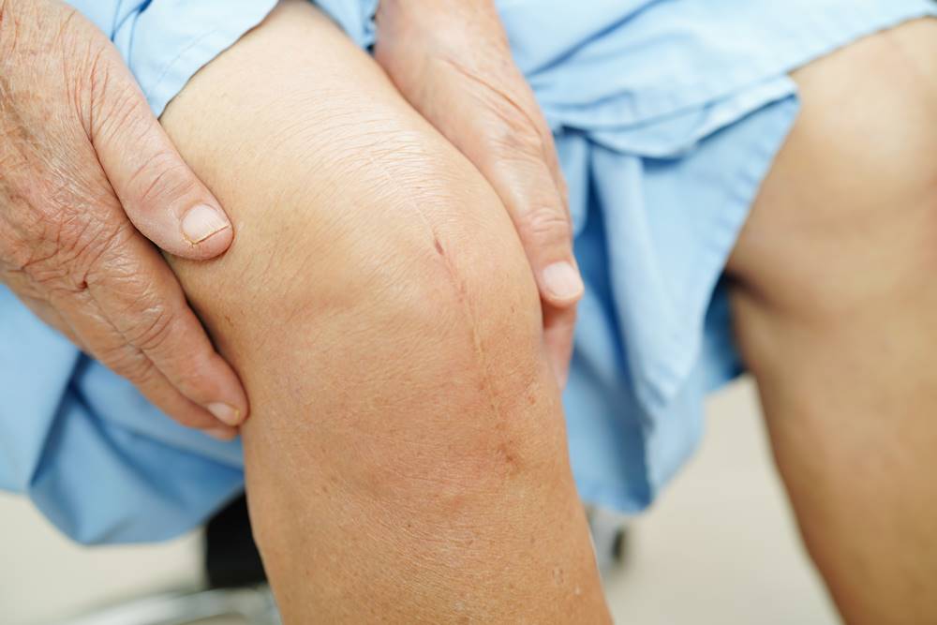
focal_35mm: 50
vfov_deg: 27.0
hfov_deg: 39.6
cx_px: 468
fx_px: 1301
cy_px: 312
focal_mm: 50
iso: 100
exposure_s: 1/30
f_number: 2.8
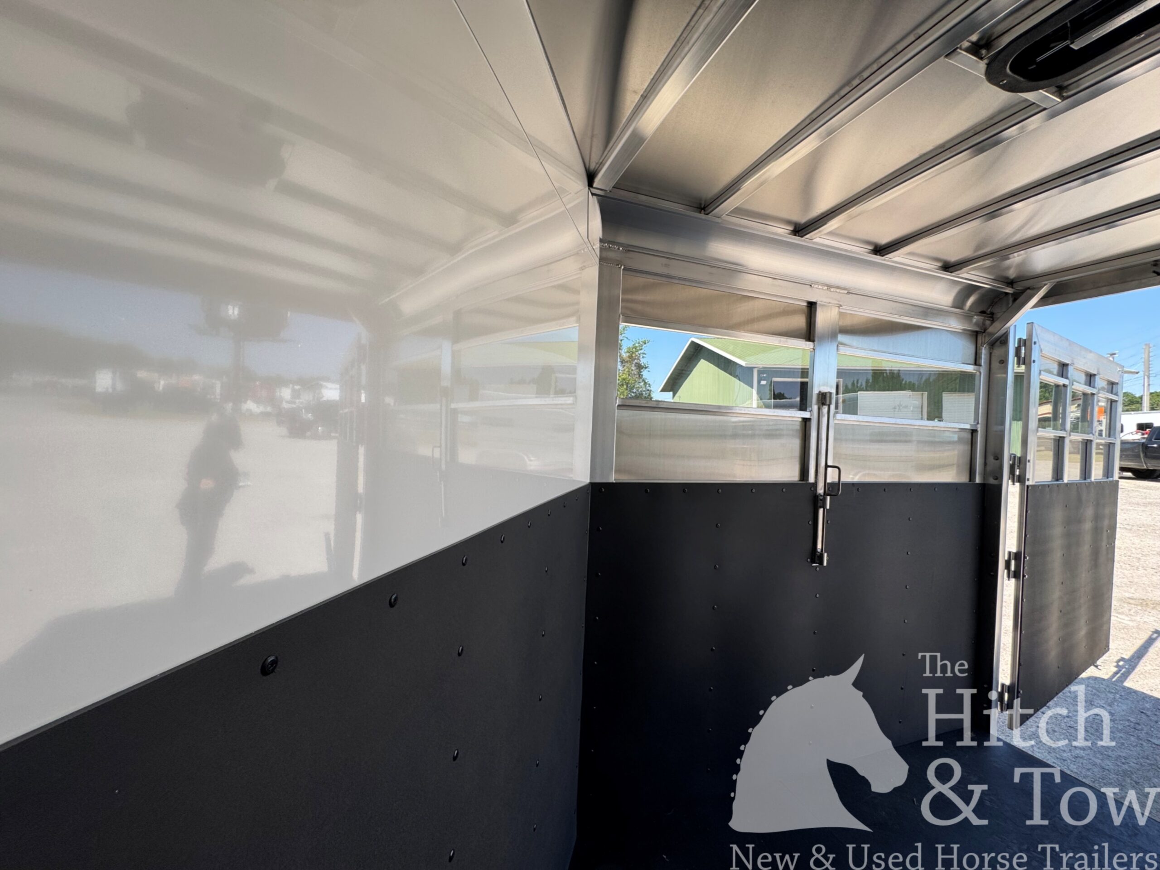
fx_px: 469
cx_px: 580
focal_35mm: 14
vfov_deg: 85.7
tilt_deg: -2.0
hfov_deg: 102.1
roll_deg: -1.0
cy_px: 435
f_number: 2.2
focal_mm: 2.22
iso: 40
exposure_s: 1/462
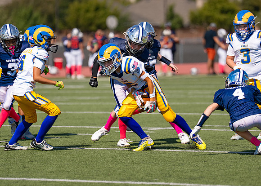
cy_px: 91
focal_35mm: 345
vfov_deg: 4.2
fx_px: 2560
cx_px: 160
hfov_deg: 5.8
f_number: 2.8
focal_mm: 200
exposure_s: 1/3200
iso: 125
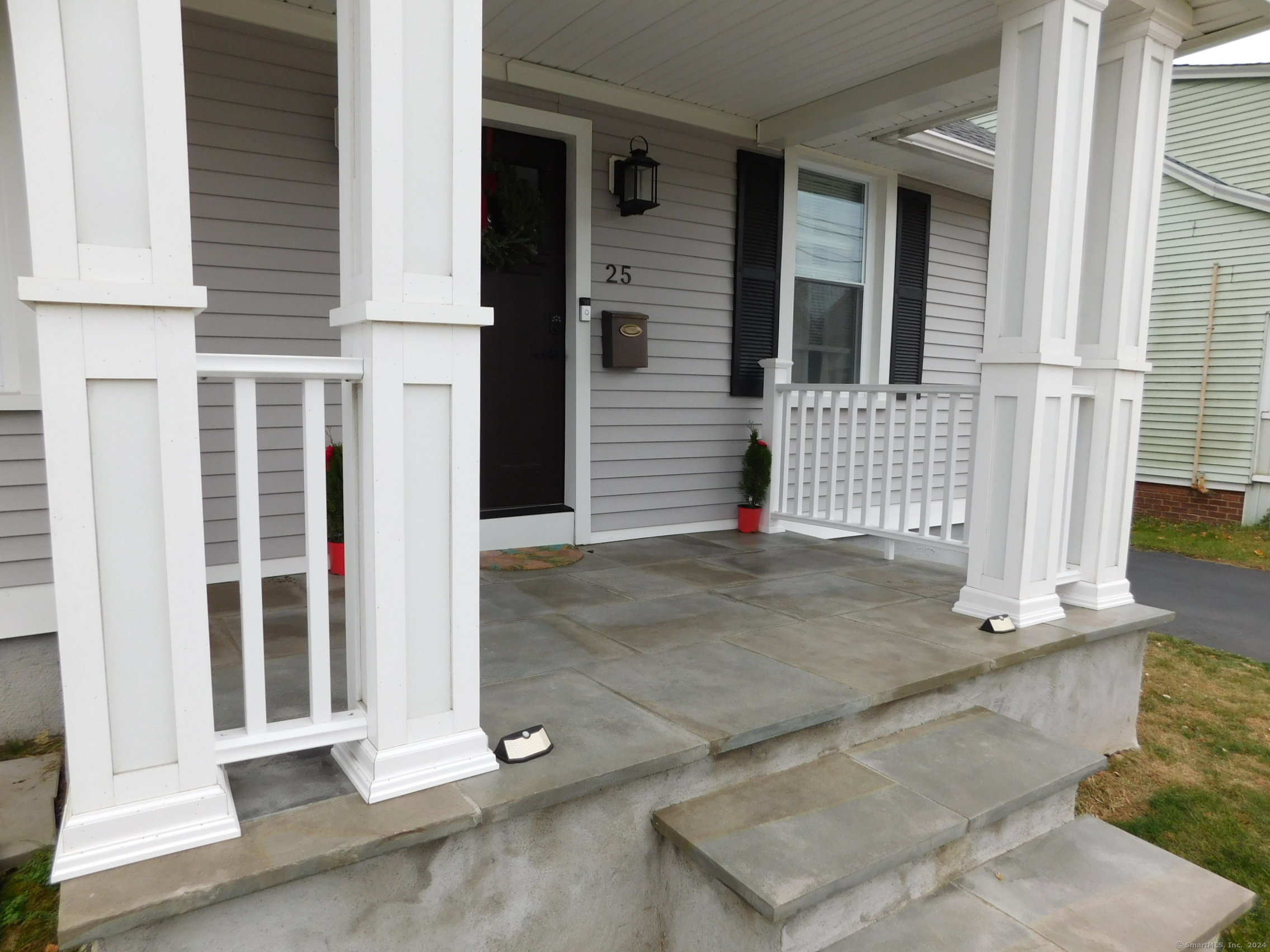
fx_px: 844
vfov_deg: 58.9
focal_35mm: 23
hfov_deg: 73.9
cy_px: 476
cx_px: 635
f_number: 3
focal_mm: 4
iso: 125
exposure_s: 1/320
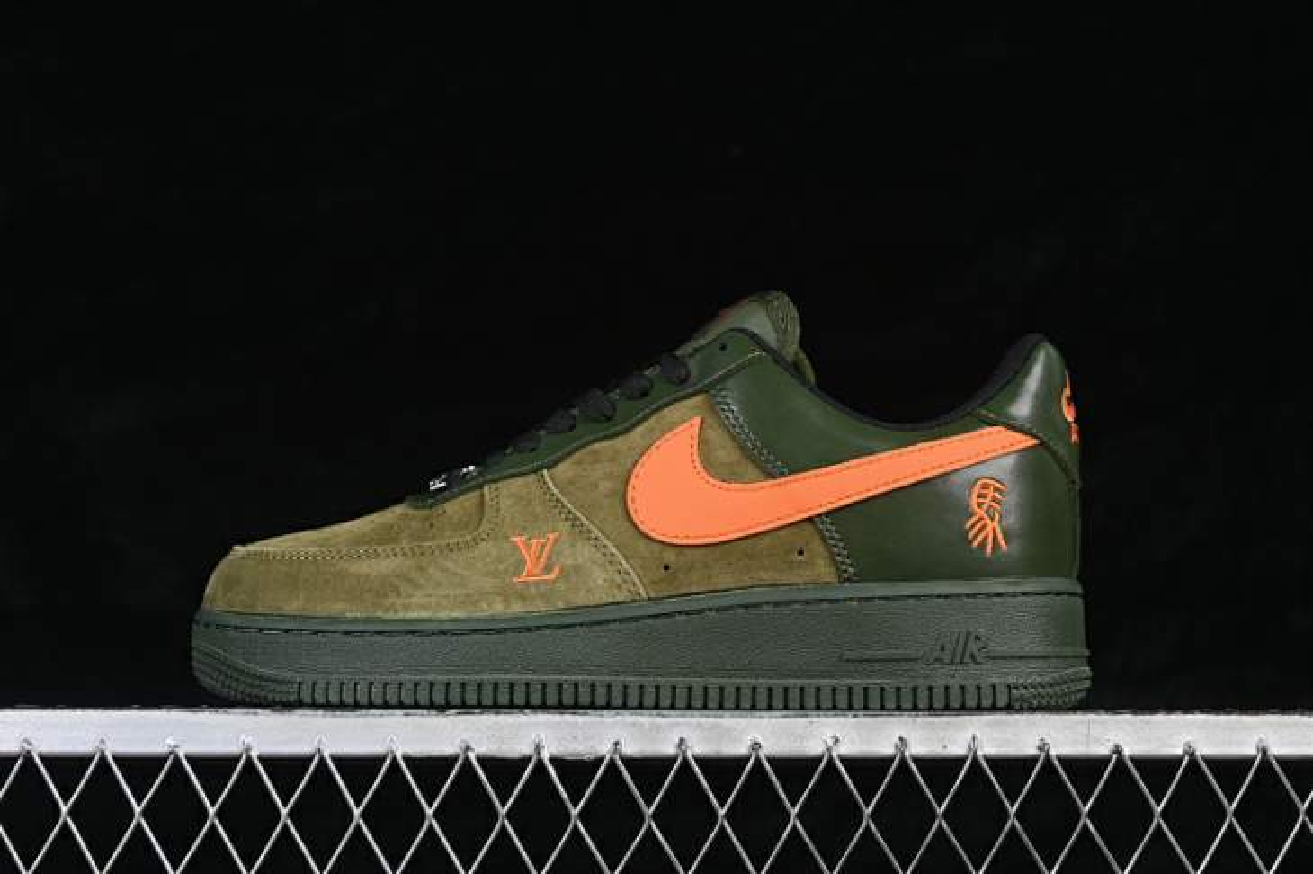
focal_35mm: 75
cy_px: 437
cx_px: 656
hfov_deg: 27.0
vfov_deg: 18.2
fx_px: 2734
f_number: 6.3
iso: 160
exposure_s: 1/60
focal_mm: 50
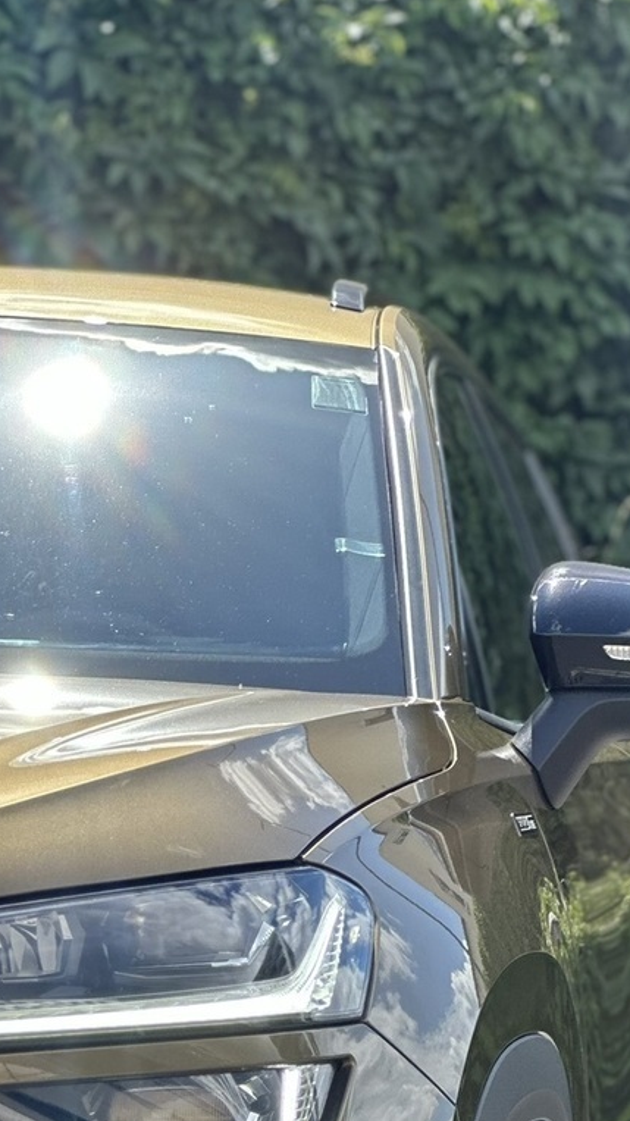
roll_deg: +0.1
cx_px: 263
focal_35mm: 176
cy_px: 1117
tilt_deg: -0.9
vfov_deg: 12.1
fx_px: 5229
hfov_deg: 6.9
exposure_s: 1/471
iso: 32
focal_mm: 9
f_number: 2.8
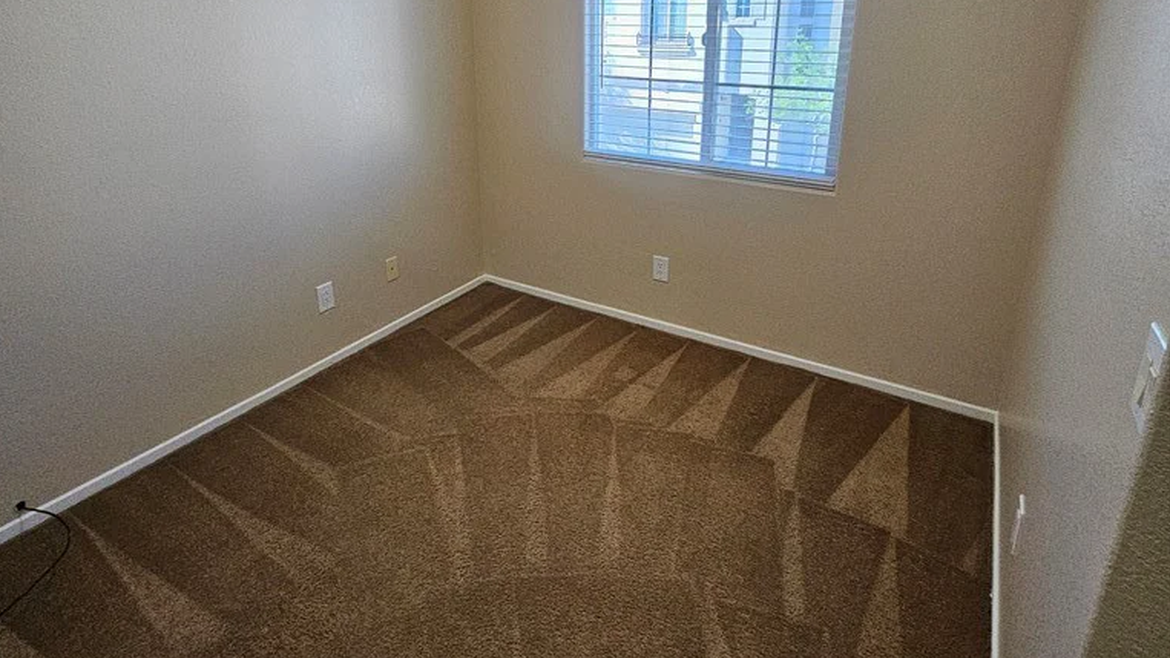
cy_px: 212
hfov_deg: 89.6
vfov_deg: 56.9
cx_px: 584
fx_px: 589
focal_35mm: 19
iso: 640
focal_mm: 2.2
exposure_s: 1/100
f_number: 2.2
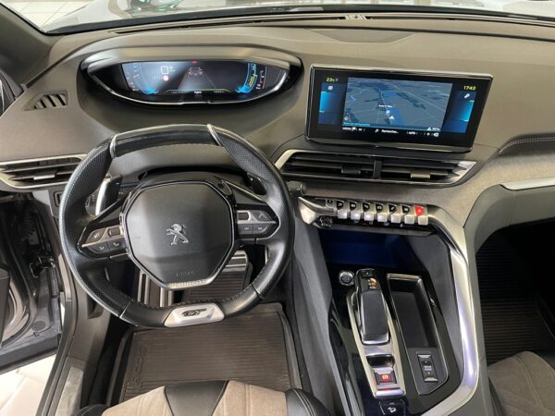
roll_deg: -2.2
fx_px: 417
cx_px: 278
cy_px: 208
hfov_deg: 67.3
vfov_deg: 53.1
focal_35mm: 26
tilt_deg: -40.3
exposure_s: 1/54
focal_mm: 4.2
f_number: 1.6
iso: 400
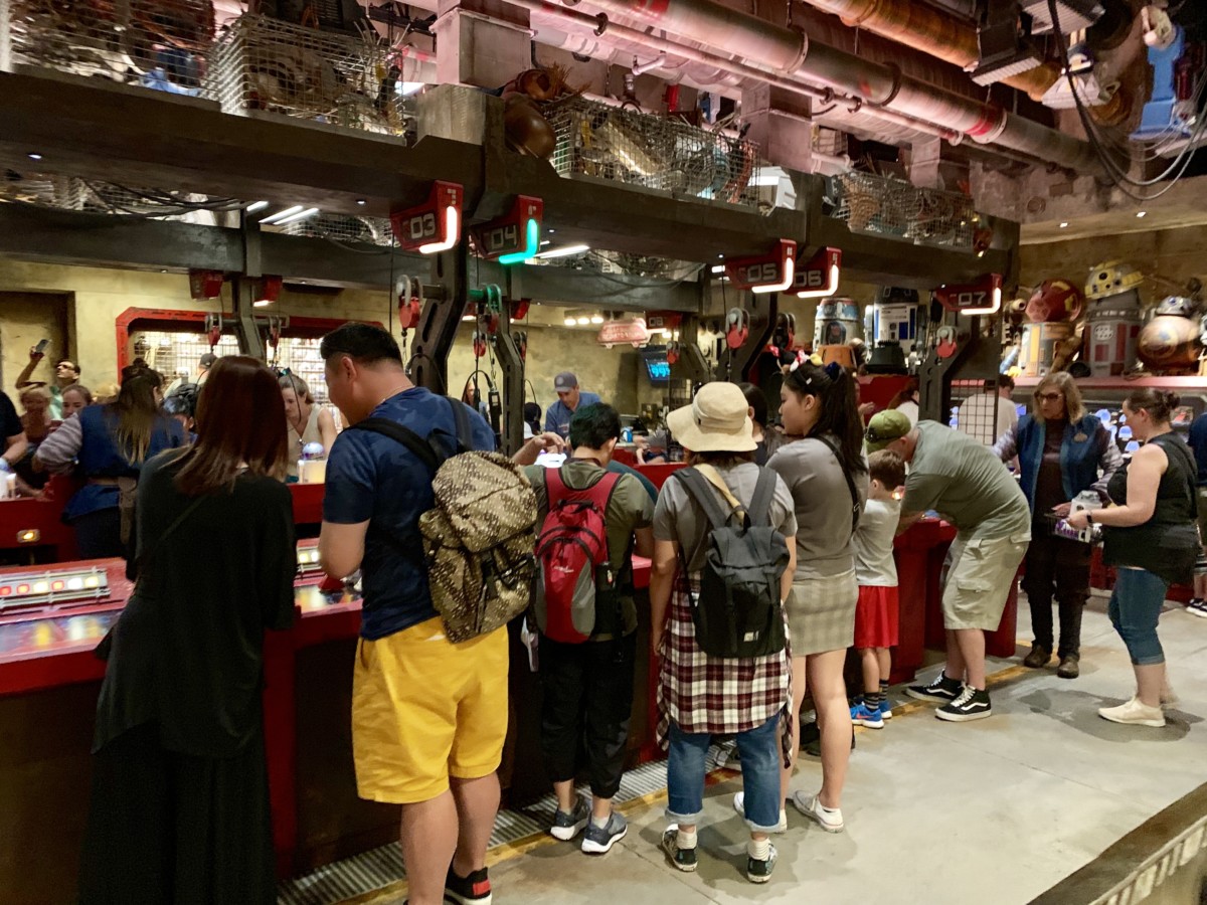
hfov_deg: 67.3
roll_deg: -2.5
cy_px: 452
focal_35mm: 26
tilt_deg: -3.1
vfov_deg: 53.1
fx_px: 907
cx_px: 604
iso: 640
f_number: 1.8
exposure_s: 1/24
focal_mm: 4.25
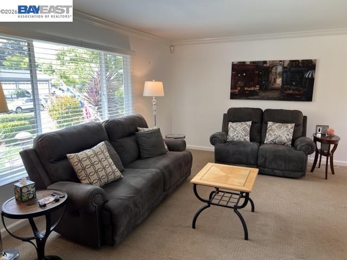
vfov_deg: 53.1
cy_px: 130
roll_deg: +0.2
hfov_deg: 67.3
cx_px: 174
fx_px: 261
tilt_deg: -11.0
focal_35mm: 26
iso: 80
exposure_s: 1/120
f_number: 1.5
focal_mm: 5.7
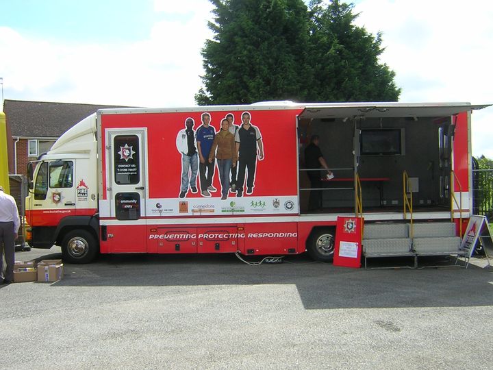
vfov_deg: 39.7
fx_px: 513
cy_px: 185
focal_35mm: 36
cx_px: 246
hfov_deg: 51.4
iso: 100
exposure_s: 1/185
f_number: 5.2
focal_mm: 4.7
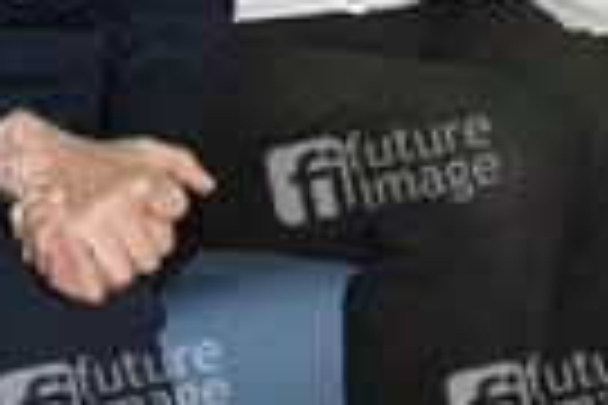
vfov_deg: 13.4
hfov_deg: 20.3
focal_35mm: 97
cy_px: -166
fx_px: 1638
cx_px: -7
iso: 2000
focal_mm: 29
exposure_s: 1/200
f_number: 5
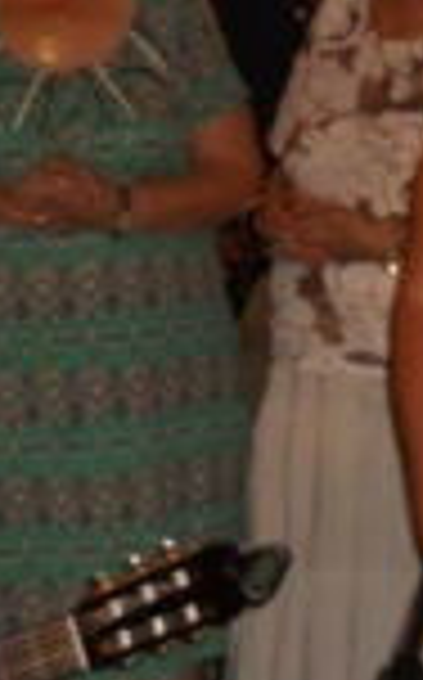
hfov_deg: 8.5
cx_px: 454
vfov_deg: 13.6
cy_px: 14
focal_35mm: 152
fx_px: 2812
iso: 250
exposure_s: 1/25
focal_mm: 4.9
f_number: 3.2
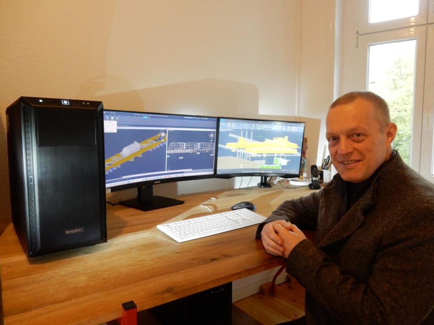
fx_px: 313
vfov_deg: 54.9
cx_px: 217
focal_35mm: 25
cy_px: 162
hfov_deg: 69.4
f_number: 3.7
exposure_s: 1/13
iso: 400
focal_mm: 4.5
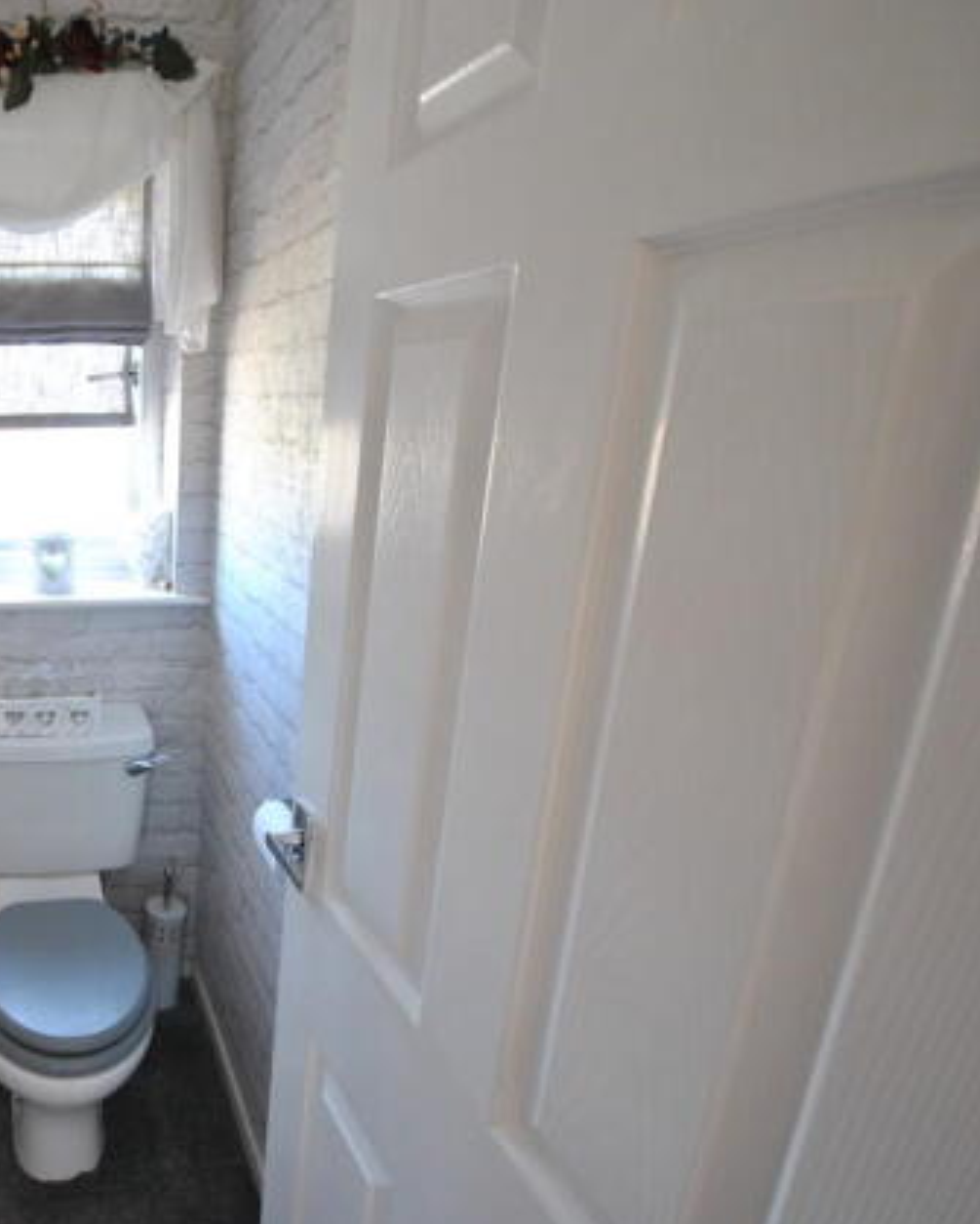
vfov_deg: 75.0
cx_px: 42
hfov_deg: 52.7
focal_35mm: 22
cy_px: 613
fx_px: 797
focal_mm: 10
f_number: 4
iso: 400
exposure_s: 1/25
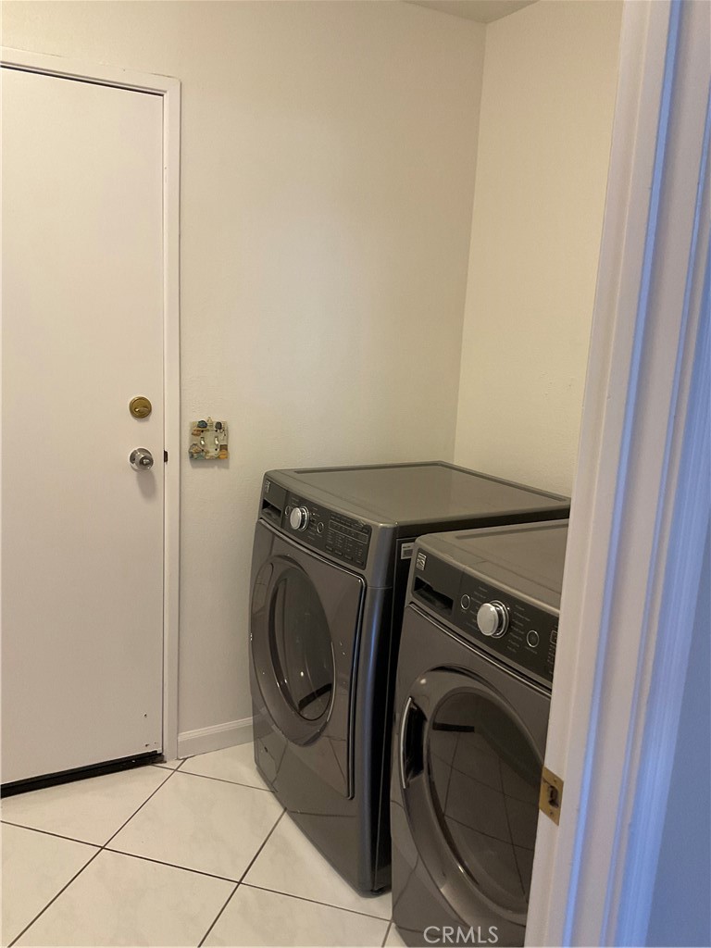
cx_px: 356
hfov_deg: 48.2
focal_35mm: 29
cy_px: 474
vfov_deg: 61.7
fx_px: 794
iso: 80
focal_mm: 3
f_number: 1.8
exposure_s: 1/60
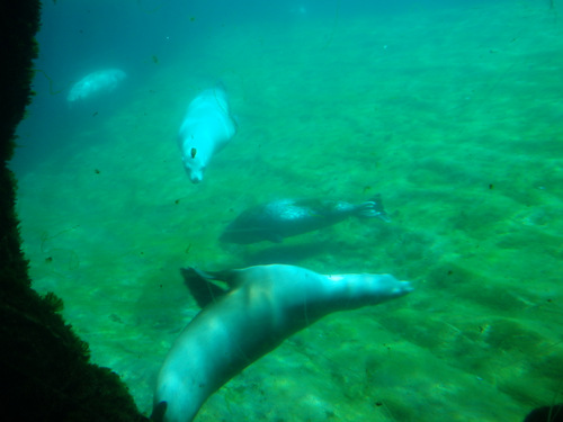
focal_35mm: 28
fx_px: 455
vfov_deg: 49.7
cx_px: 282
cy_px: 211
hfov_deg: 63.4
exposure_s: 1/100
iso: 125
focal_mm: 5
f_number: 3.9
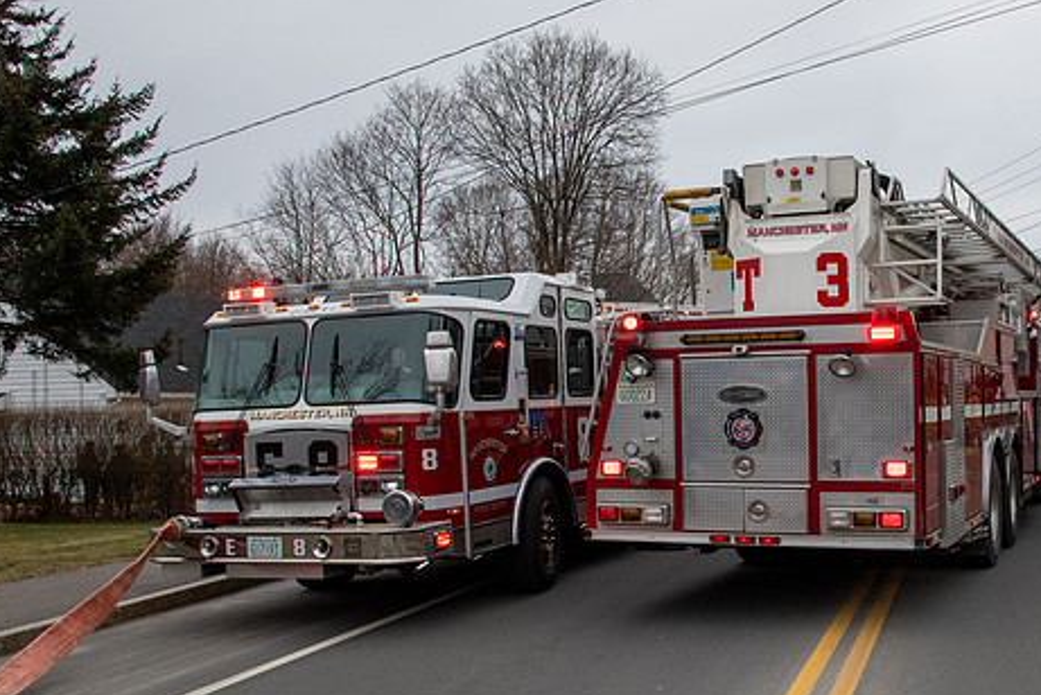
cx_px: 708
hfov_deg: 47.5
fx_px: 1157
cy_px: 405
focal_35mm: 40
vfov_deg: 33.4
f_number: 10
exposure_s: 1/500
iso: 1000
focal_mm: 24
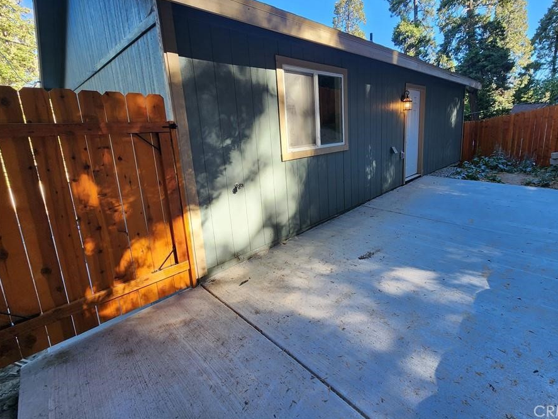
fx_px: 242
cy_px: 179
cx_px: 320
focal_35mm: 15
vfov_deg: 81.3
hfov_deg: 97.5
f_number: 2.2
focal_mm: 2.2
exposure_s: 1/167
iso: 50
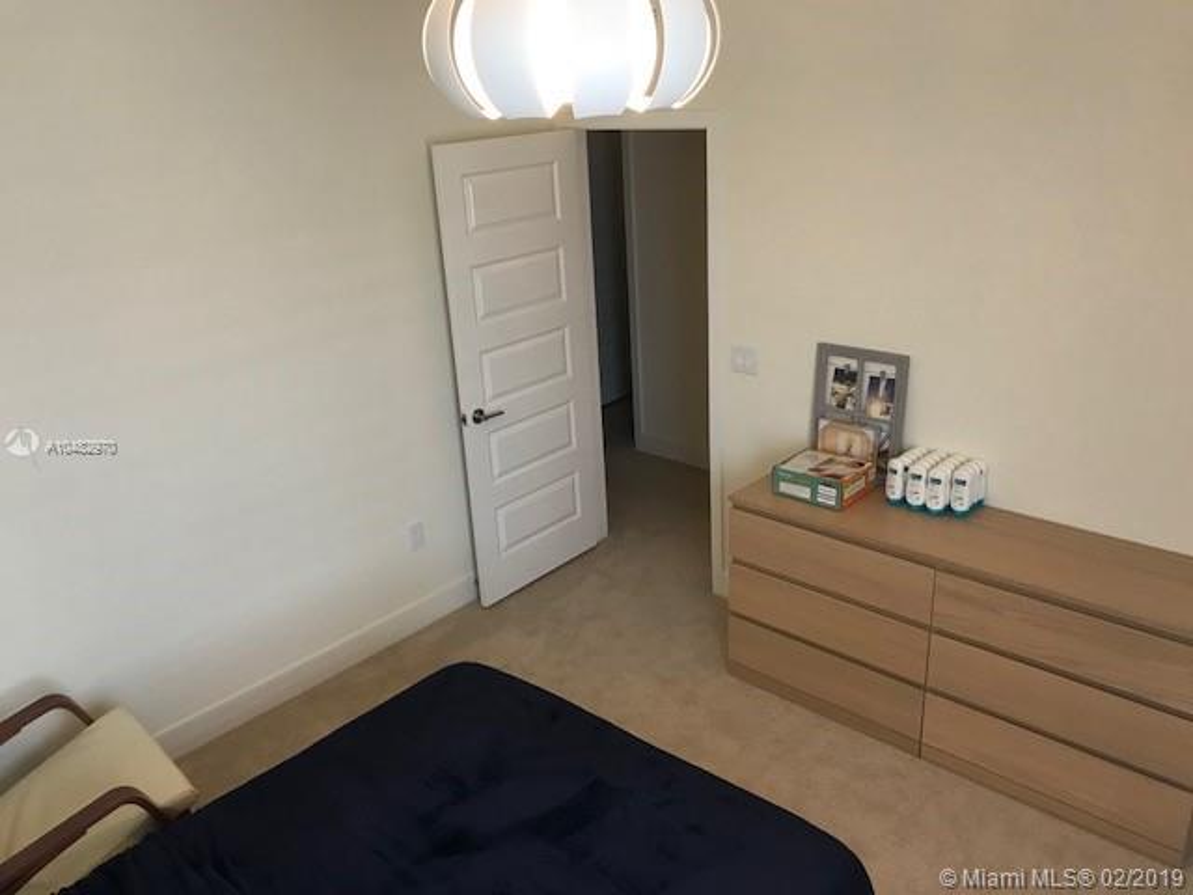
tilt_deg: -20.6
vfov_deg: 49.7
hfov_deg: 63.4
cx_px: 596
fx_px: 965
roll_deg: +3.4
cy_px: 448
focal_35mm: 28
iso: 40
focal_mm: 3.99
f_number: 1.8
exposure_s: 1/15
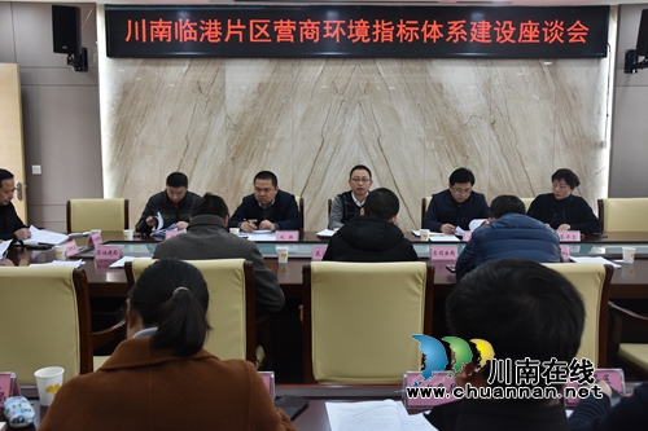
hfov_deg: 53.1
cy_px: 216
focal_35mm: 36
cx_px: 324
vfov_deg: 36.8
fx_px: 648
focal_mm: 24
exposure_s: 1/125
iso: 800
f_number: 5.6
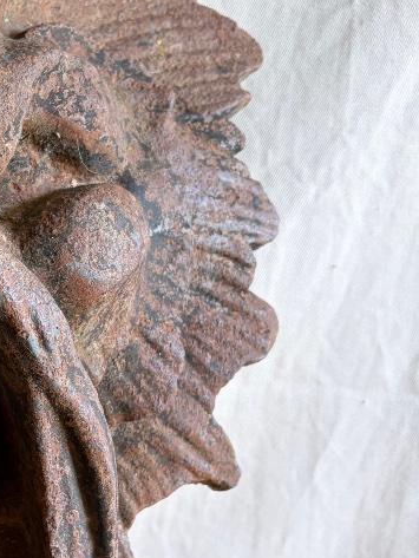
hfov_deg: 20.5
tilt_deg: -17.3
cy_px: 348
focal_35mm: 66
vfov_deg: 29.3
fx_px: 1065
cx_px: -107
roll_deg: -1.0
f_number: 1.6
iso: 125
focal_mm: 5.96
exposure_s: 1/60
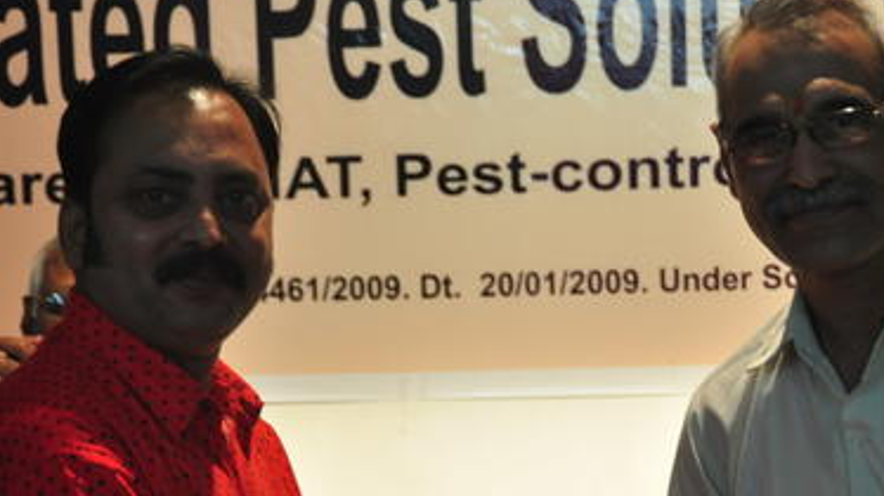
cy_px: 438
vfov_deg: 8.6
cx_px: 596
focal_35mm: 141
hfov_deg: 15.2
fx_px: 3304
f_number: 5
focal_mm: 56
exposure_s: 1/50
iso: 800
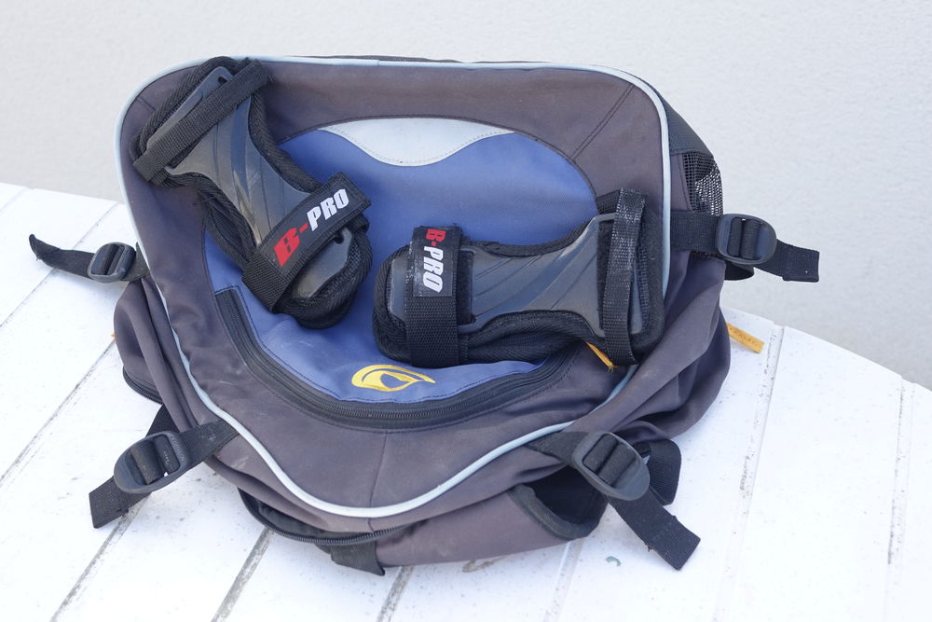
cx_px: 466
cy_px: 311
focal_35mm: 49
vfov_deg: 27.5
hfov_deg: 40.3
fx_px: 1269
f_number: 3.2
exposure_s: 1/200
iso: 125
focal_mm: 17.83
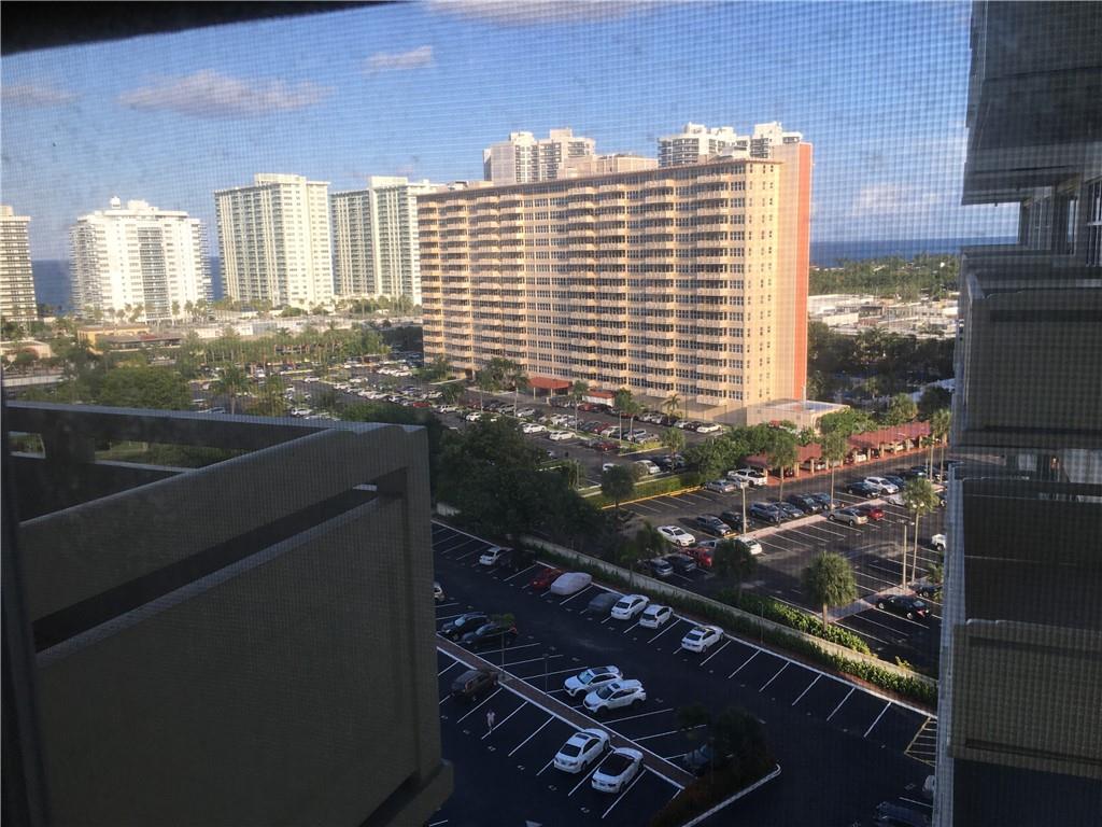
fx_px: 923
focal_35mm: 29
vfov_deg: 48.2
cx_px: 551
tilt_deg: -11.5
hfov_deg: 61.7
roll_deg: +1.1
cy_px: 414
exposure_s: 1/291
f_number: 2.2
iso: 25
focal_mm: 4.15
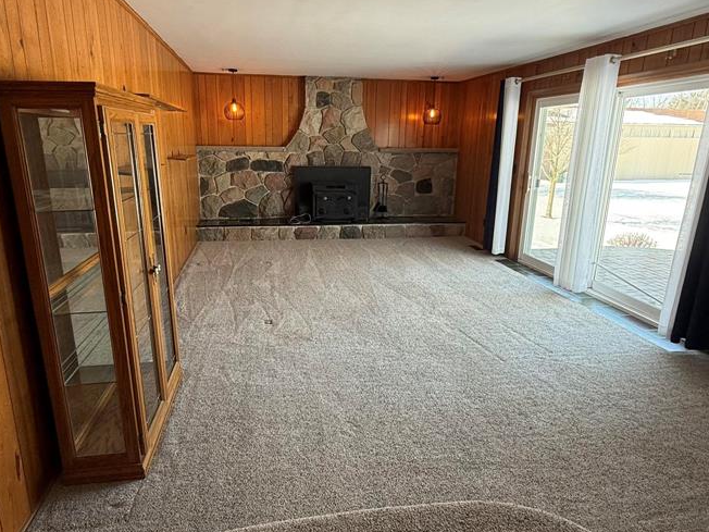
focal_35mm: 22
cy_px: 249
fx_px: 451
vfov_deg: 61.0
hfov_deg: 76.3
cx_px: 326
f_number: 2.2
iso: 100
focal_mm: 2.22
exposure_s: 1/99
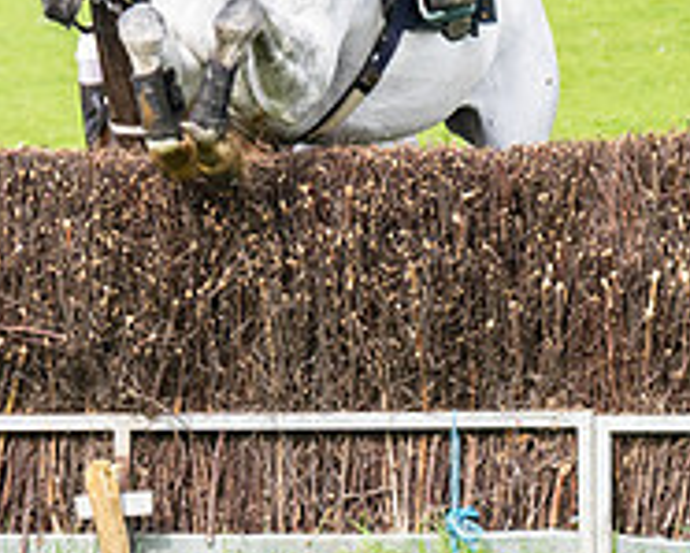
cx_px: -658
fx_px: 11258
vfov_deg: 2.8
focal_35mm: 551
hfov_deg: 3.5
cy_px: -4
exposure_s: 1/2000
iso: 400
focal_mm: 98
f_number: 4
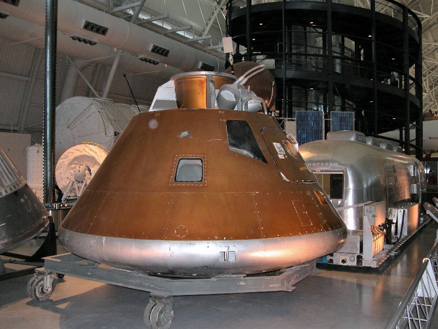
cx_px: 219
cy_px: 164
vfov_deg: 40.7
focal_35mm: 35
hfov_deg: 52.6
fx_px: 443
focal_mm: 9
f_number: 2.8
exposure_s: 1/60
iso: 200
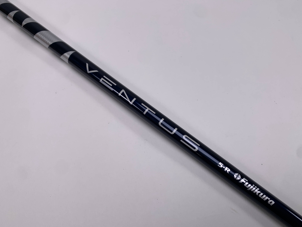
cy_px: 114
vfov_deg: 53.1
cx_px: 151
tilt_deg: -64.1
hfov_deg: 67.3
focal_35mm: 26
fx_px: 227
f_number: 1.8
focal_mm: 4.25
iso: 25
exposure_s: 1/428
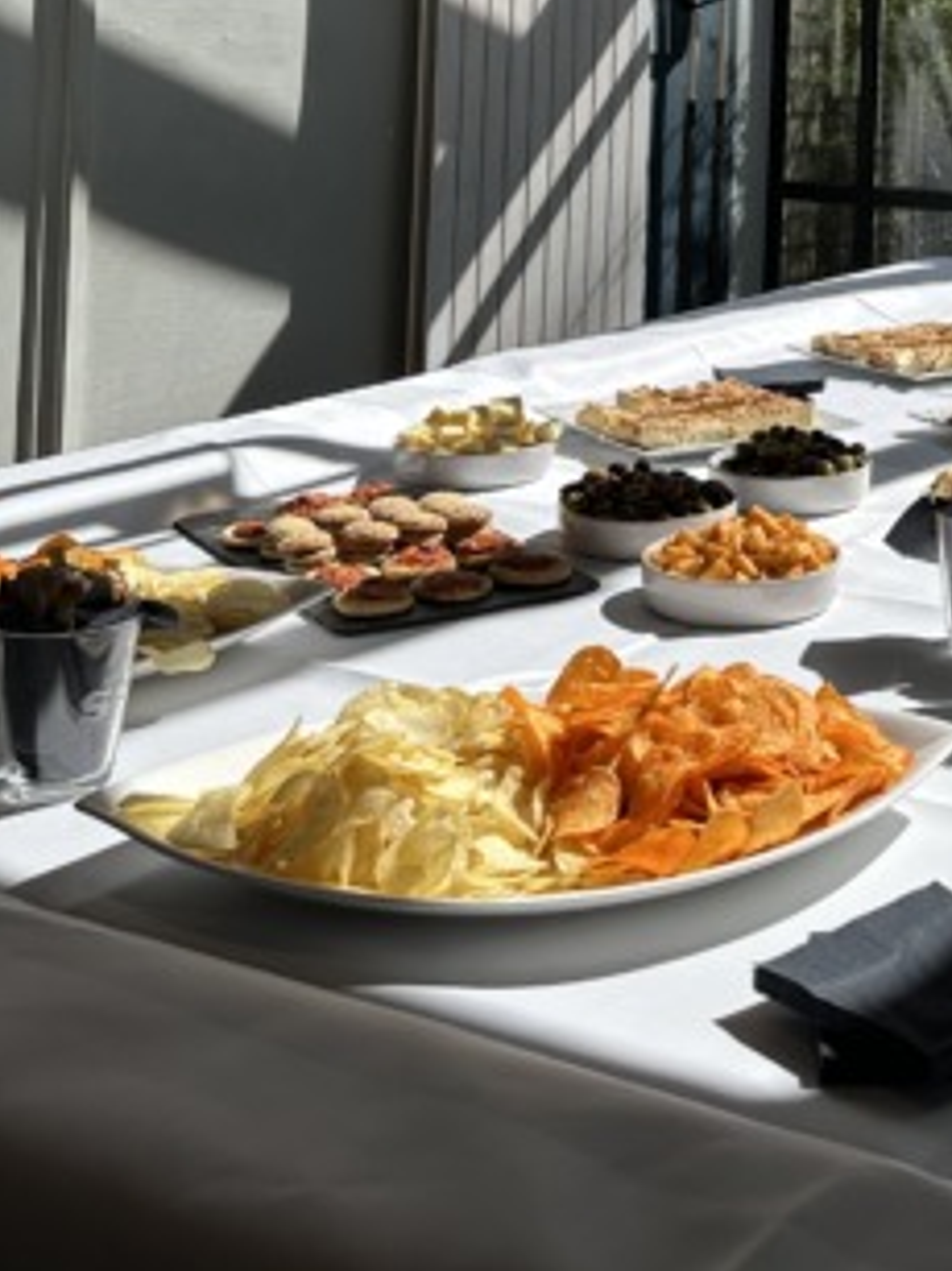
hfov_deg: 27.2
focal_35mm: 50
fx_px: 1835
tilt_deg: +1.8
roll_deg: -2.0
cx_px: 989
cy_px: 17
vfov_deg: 34.9
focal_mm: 6.86
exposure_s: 1/3597
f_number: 1.78
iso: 80
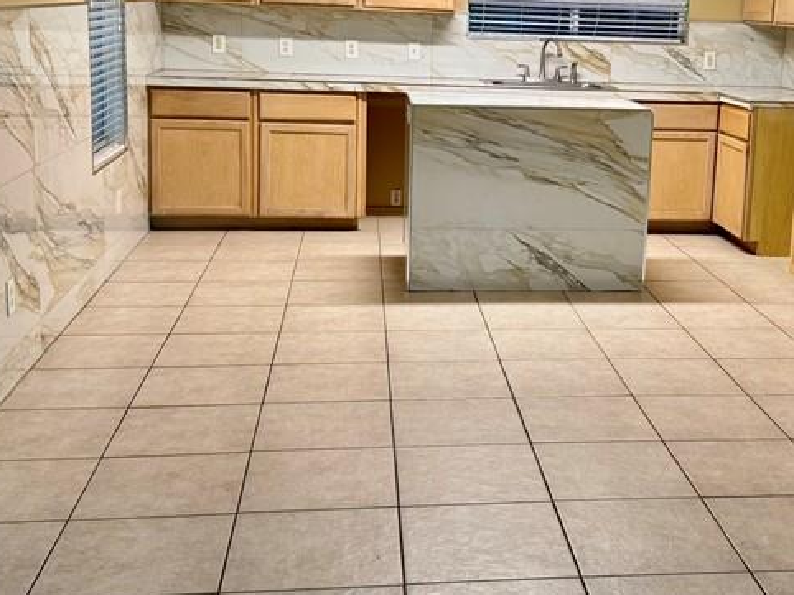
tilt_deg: -9.8
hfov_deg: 37.1
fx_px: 1169
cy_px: 180
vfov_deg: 28.3
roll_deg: -2.6
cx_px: 532
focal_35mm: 51
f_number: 1.78
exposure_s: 1/60
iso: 200
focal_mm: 6.76
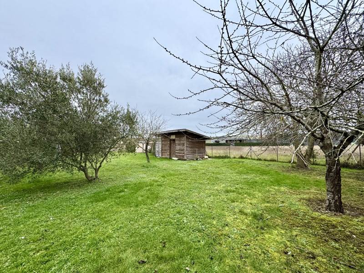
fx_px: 147
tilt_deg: +3.7
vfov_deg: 85.7
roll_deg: -0.2
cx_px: 182
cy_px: 136
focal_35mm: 14
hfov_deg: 102.1
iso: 40
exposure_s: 1/657
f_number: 2.2
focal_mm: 2.22
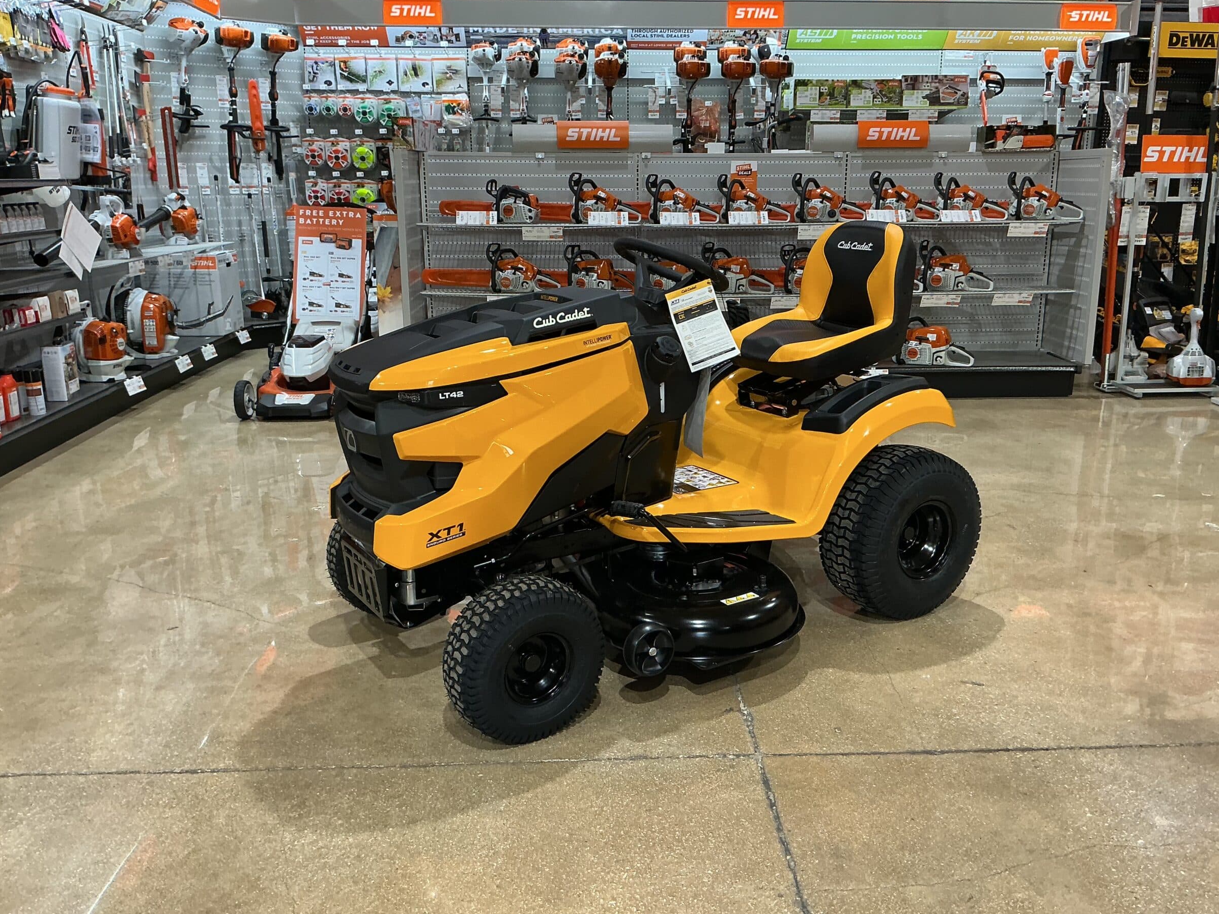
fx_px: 1092
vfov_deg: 45.4
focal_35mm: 31
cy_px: 450
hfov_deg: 58.3
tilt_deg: -14.5
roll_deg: +0.8
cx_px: 642
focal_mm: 3
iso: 64
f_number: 1.8
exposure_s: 1/60
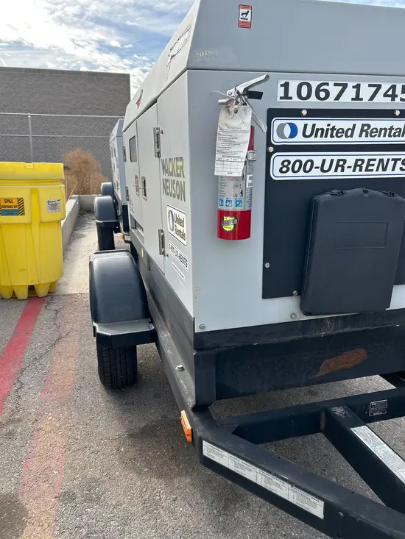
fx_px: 405
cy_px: 270
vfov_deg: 67.3
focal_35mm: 26
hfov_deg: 53.1
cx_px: 202
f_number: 1.5
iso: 50
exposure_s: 1/1669
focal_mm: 5.7
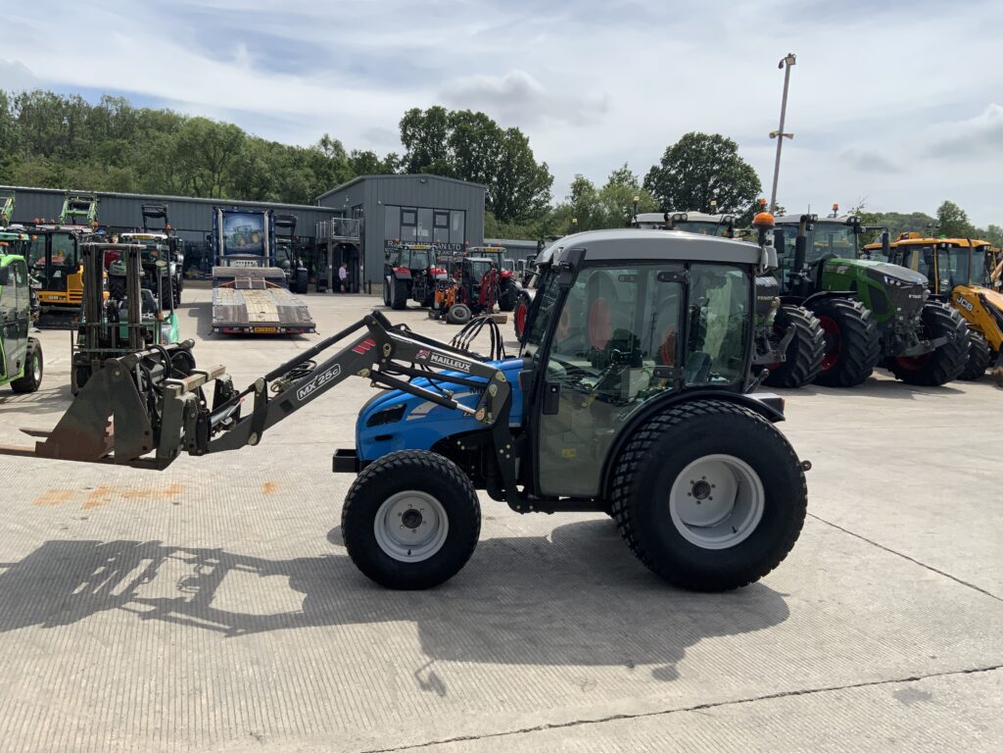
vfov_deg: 48.2
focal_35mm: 29
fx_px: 840
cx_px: 502
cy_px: 376
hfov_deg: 61.7
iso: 20
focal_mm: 3
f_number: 1.8
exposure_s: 1/2667
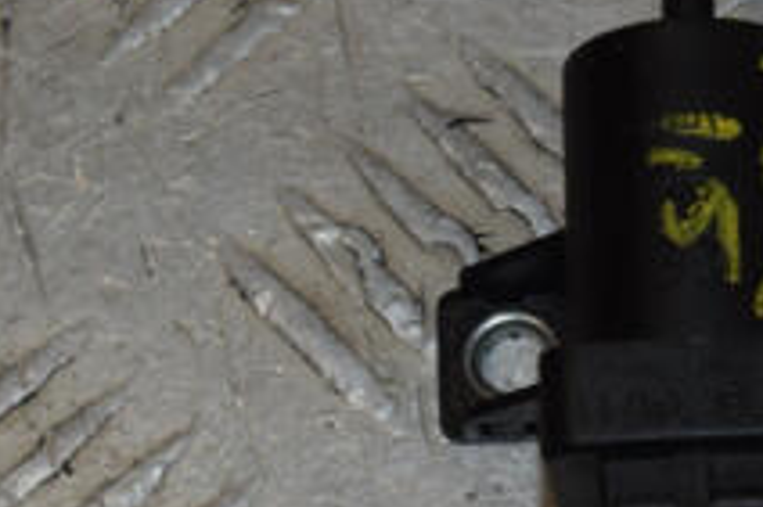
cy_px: 234
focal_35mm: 297
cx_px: 723
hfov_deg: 6.9
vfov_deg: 4.6
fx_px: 6290
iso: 800
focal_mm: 70
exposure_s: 1/200
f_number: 11
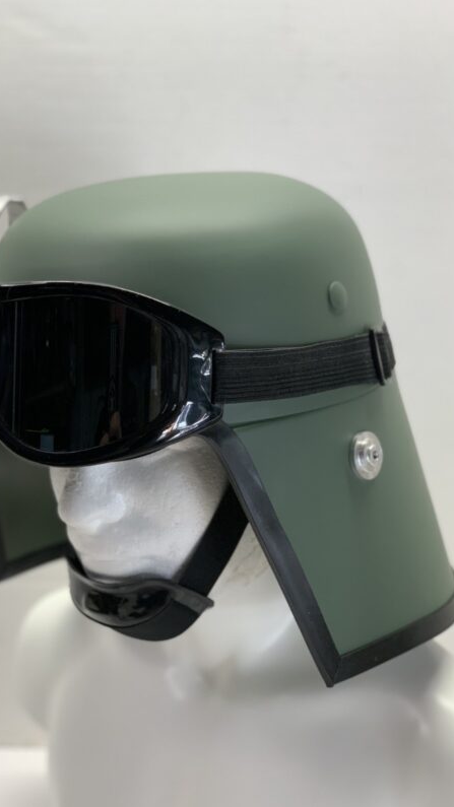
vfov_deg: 36.6
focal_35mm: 57
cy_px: 405
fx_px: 1220
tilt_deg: -10.9
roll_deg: +0.9
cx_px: 200
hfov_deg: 21.1
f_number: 2.4
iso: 100
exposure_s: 1/120
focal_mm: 6
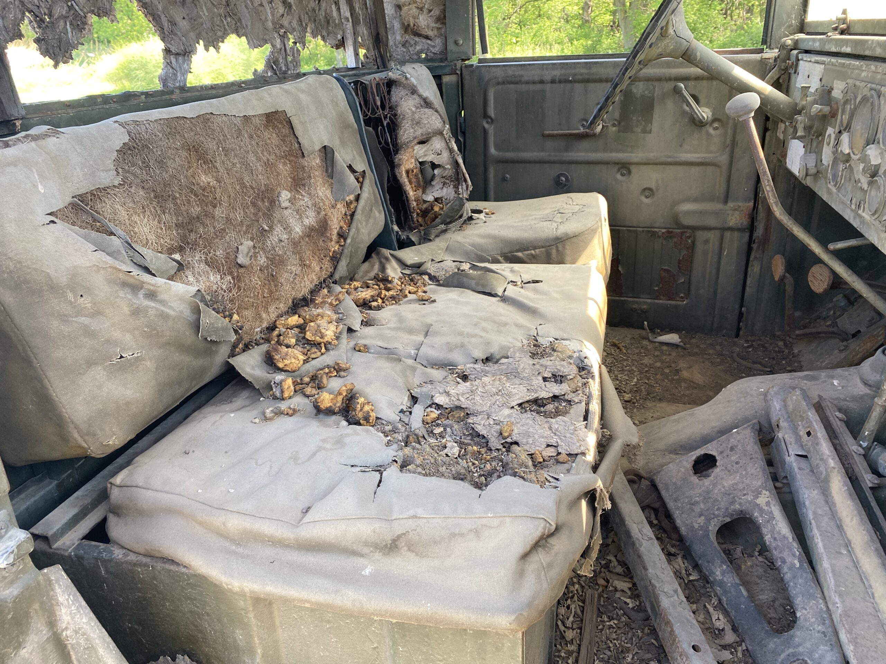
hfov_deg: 67.3
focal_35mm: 26
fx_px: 665
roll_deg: +1.8
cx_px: 443
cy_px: 332
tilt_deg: -25.1
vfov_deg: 53.1
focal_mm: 4.25
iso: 80
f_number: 1.8
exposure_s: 1/121
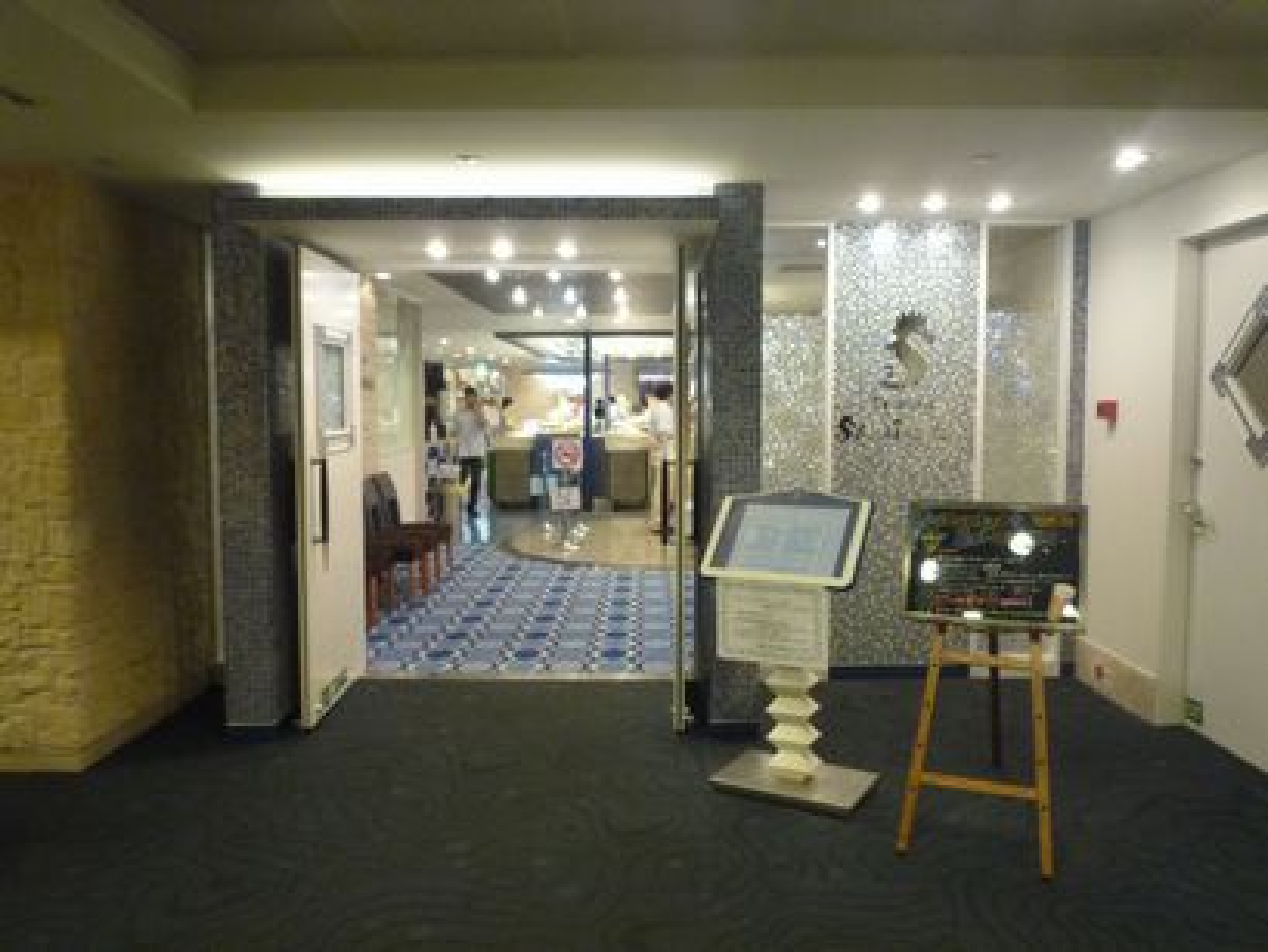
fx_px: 916
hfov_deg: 69.4
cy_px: 476
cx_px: 634
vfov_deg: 54.9
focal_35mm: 25
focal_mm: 4.4
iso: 400
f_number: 2.8
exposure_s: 1/25
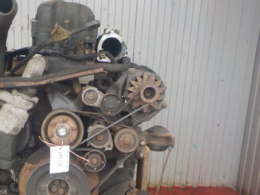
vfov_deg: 31.8
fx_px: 338
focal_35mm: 45
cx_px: 71
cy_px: 138
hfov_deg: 41.1
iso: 220
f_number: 3.3
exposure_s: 1/30
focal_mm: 4.1
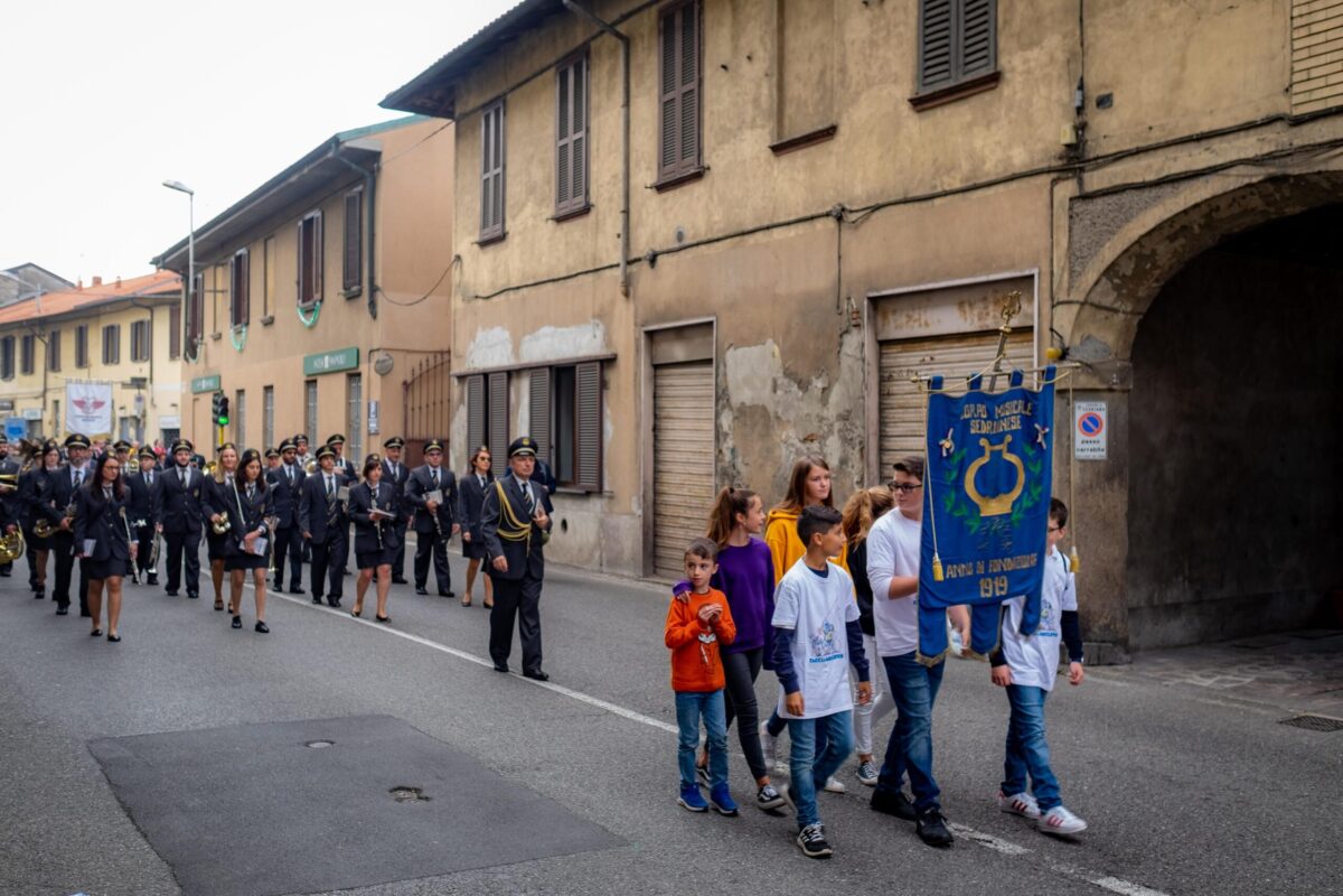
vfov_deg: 37.9
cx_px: 672
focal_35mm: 35
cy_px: 448
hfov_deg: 54.4
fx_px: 1306
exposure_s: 1/60
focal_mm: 23
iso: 200
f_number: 3.6
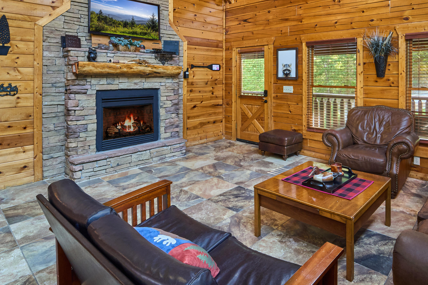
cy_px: 119
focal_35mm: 20
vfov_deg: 61.6
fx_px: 238
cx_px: 279
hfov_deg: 81.7
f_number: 14
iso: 1000
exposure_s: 1/5
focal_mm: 14
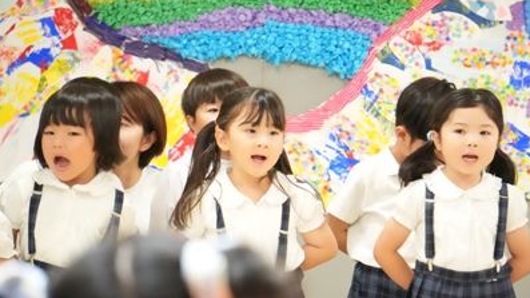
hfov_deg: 8.3
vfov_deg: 4.7
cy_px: 172
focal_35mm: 260
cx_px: 266
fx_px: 3653
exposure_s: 1/400
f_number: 6.3
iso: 12800
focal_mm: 164
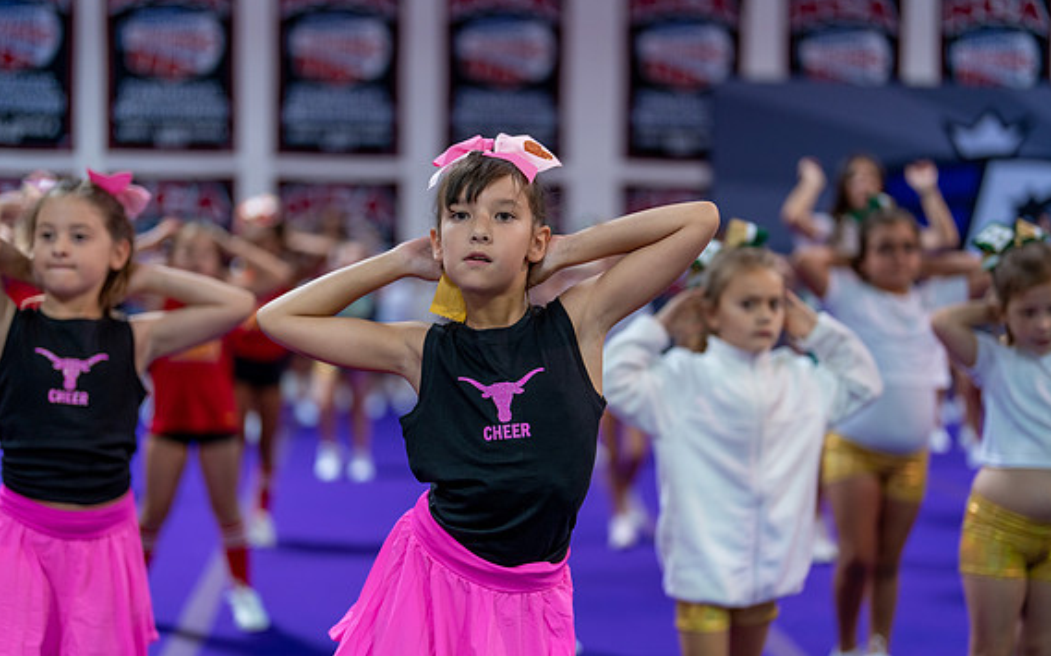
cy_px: 334
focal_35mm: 52
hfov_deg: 38.9
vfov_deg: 24.8
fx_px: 1489
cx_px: 526
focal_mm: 50
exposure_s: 1/320
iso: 500
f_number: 1.2
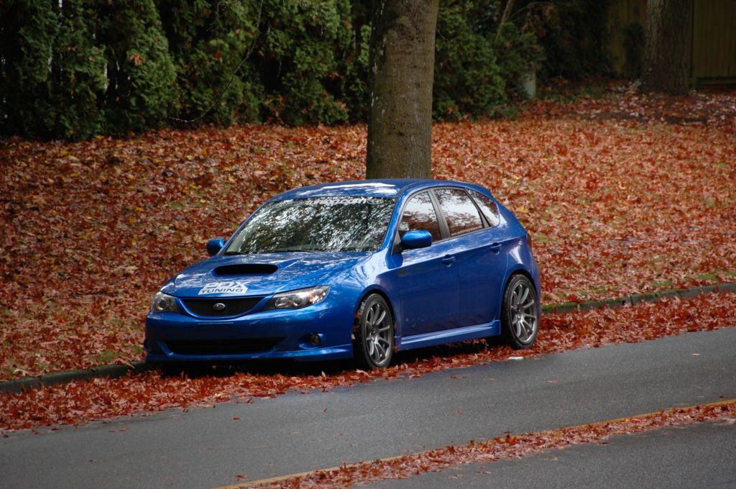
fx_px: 6125
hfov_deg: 6.9
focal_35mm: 300
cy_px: 244
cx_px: 368
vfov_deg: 4.6
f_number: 5.6
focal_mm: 200
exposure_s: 1/25
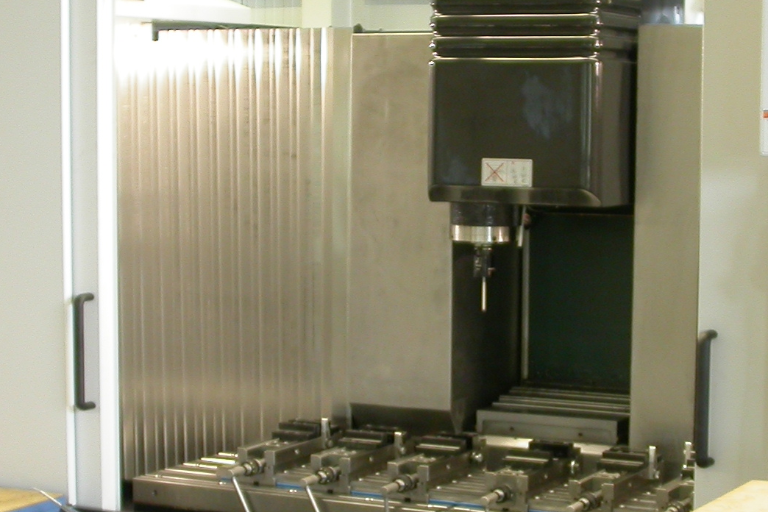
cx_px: 480
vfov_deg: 15.8
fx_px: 1835
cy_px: 374
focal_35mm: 86
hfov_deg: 23.6
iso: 100
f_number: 2.6
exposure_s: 1/11.2
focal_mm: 7.85
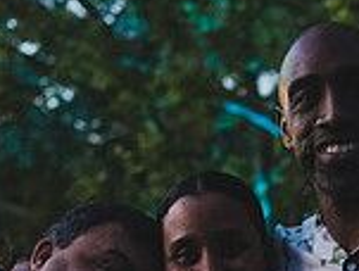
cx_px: 307
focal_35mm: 129
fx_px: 1341
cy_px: 384
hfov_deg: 15.1
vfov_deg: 11.2
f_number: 2.5
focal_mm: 35
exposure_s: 1/125
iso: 8000
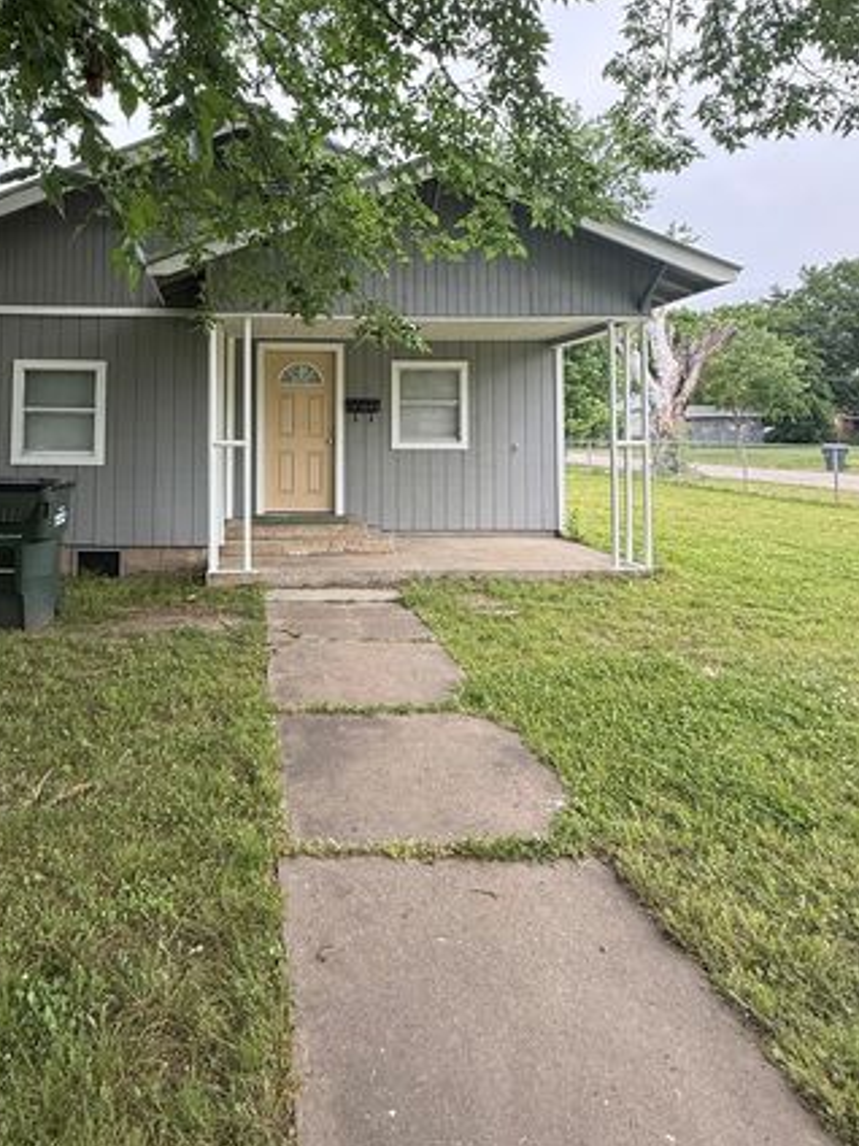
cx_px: 286
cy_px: 415
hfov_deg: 59.7
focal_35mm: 22
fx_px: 728
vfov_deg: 74.8
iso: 80
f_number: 2.2
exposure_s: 1/99
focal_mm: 2.22
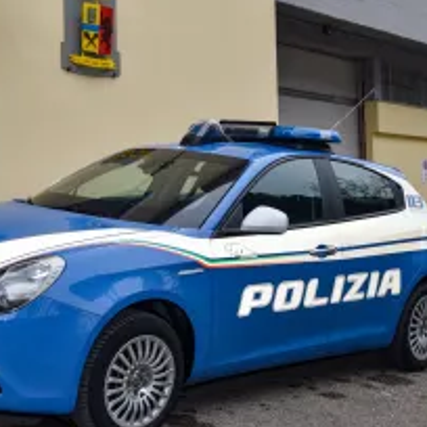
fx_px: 837
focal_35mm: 60
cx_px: 119
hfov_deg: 28.3
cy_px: 187
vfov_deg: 28.6
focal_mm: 24
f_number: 5
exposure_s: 1/200
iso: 125
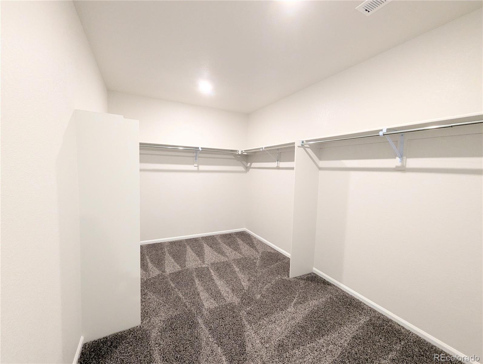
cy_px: 182
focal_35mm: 13
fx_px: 182
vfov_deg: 90.1
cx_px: 242
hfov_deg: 106.1
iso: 166
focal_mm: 1.95
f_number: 2.2
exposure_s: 1/24
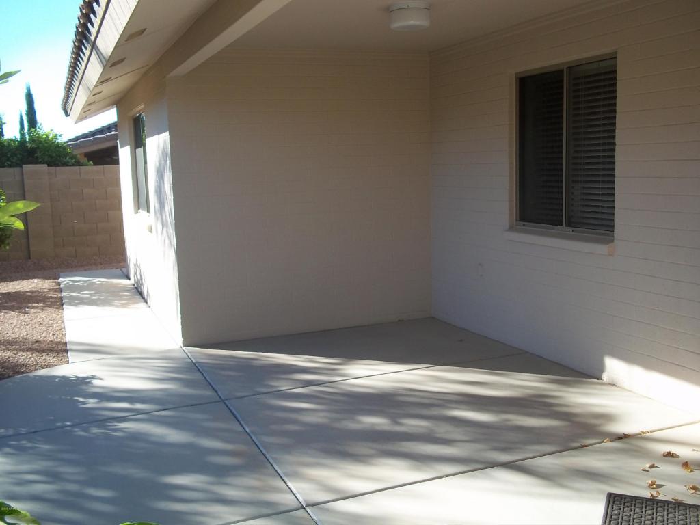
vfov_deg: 39.7
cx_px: 350
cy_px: 262
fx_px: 728
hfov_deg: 51.4
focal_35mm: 36
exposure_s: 1/400
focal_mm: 6.5
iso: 80
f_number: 3.1
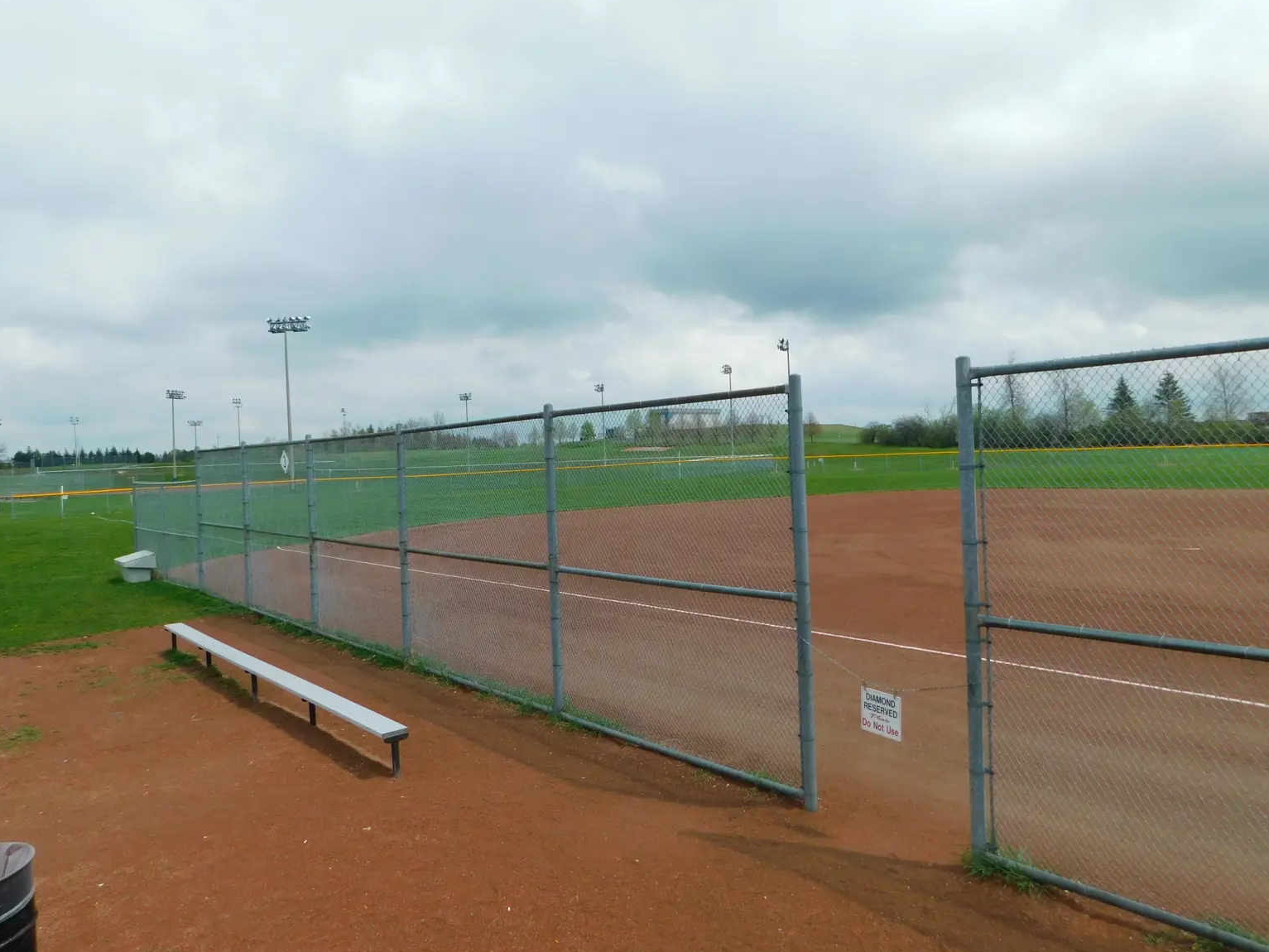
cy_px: 473
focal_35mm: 24
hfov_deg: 71.6
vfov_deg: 56.8
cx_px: 632
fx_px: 880
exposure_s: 1/640
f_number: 6
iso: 125
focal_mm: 4
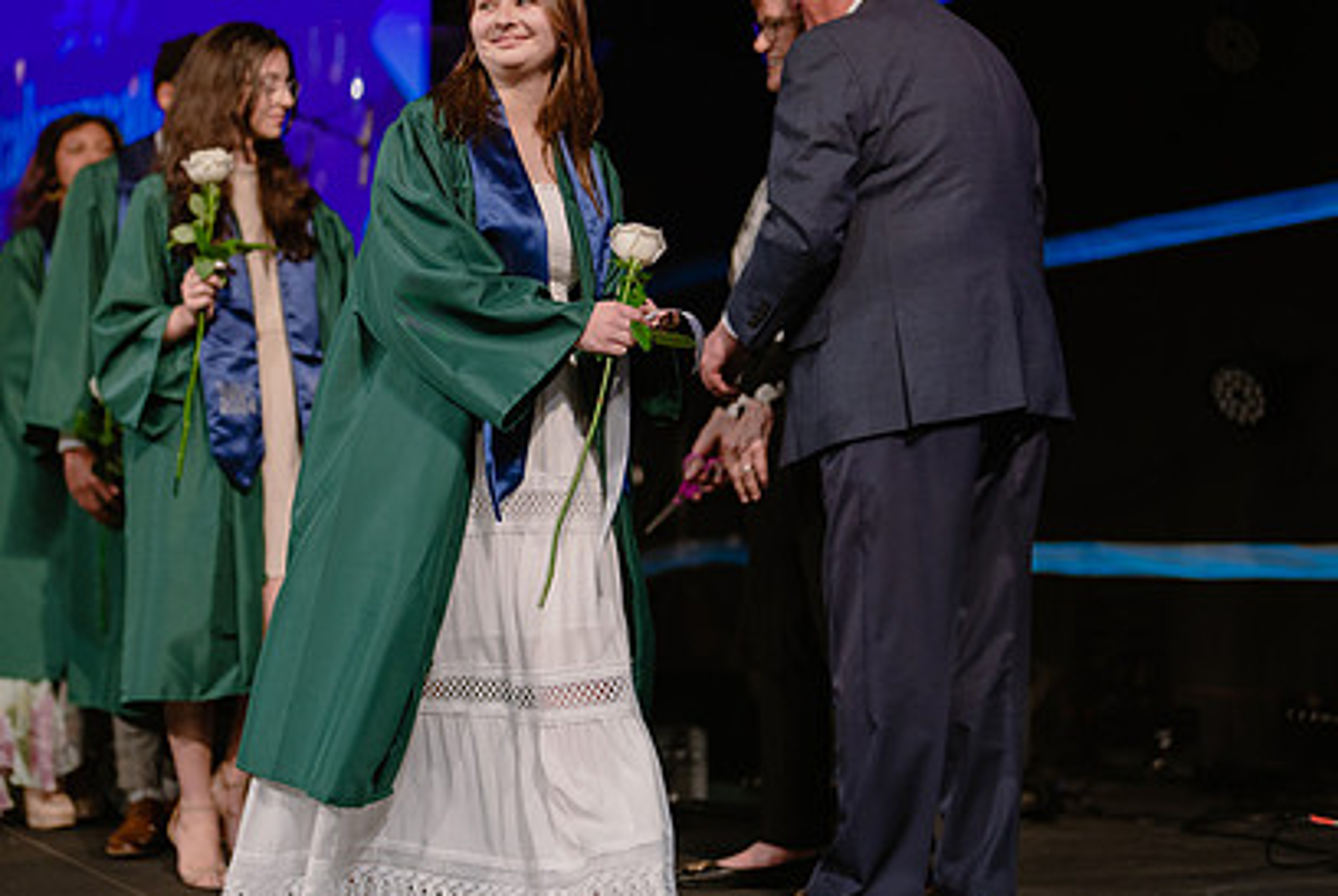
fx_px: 2642
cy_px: 320
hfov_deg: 28.4
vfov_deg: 19.2
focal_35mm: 71
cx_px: 531
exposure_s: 1/320
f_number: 1.2
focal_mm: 50
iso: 500
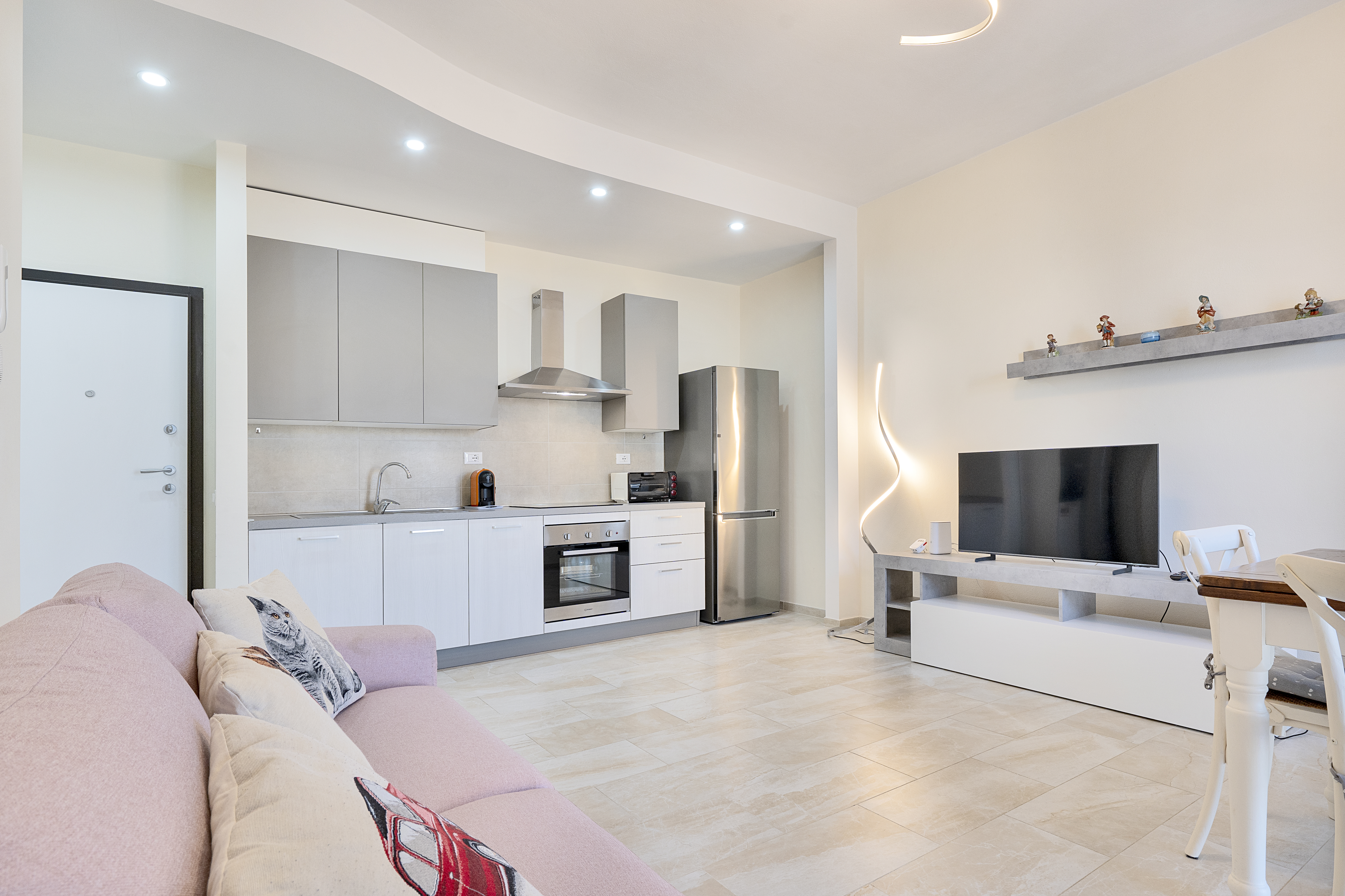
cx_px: 672
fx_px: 672
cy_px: 448
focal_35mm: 18
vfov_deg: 67.4
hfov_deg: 90.0
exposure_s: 1/6
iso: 400
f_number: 11
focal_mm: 18
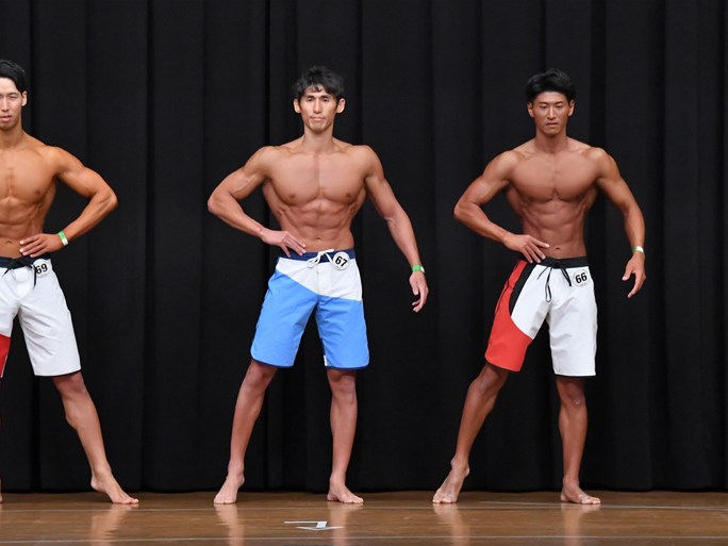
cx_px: 344
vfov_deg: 6.1
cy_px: 274
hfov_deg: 8.1
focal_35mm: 245
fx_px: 5153
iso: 8000
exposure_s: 1/400
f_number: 5.6
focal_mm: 150
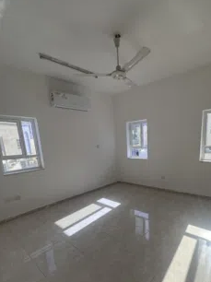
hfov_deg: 74.1
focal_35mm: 17
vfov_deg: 89.5
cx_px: 123
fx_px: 138
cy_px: 174
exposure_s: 1/99
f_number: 1.8
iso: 40
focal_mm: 1.57
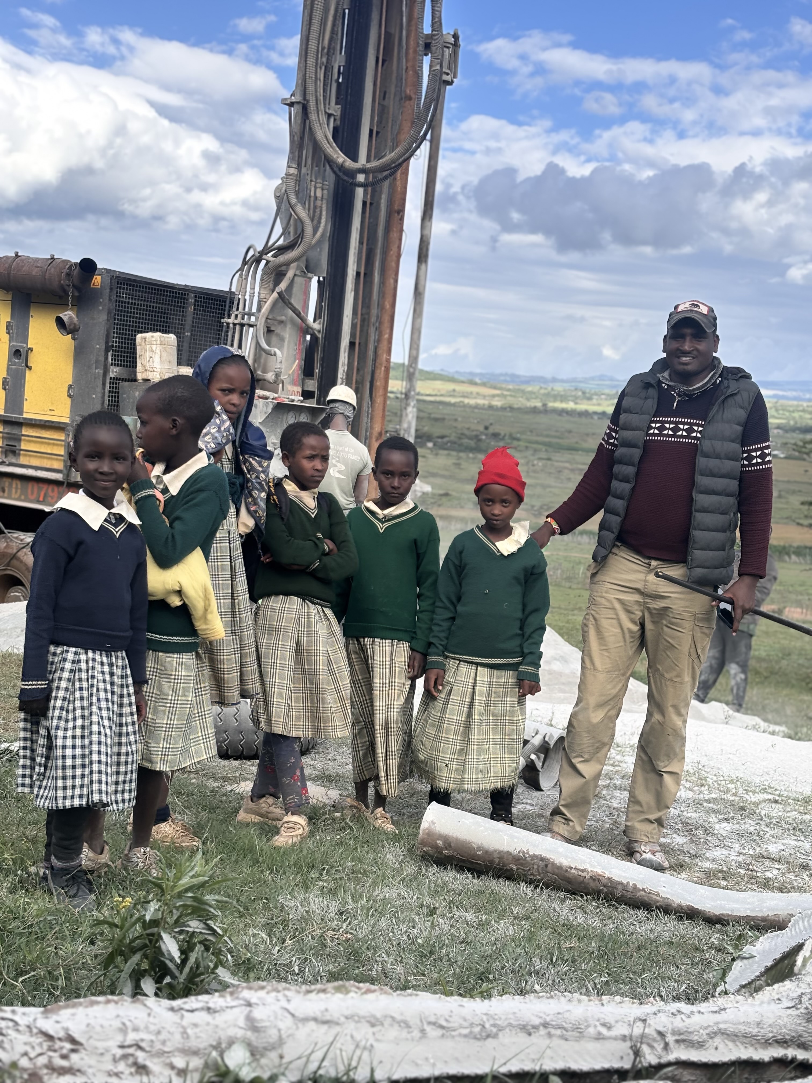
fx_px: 1626
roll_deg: -4.9
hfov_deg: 28.0
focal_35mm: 52
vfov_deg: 36.8
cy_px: 542
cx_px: 406
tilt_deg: -6.5
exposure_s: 1/1458
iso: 32
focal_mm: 5.96
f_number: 1.6
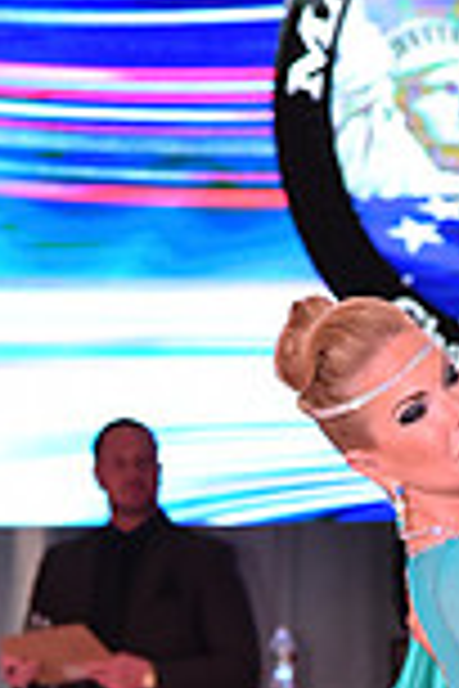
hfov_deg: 4.2
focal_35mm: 326
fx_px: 6234
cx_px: 574
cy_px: 994
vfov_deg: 6.3
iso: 2500
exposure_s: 1/320
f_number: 5.6
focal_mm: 86
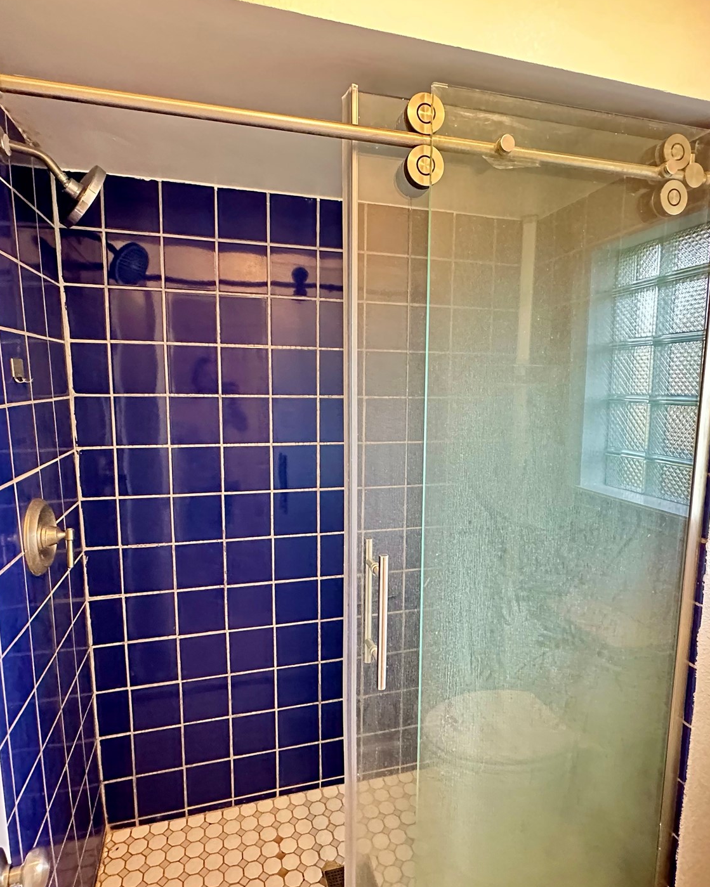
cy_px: 457
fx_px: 525
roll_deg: -0.1
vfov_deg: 80.4
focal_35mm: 20
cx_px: 361
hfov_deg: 68.1
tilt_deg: -6.2
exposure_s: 1/60
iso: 800
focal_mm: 2.22
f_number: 2.2
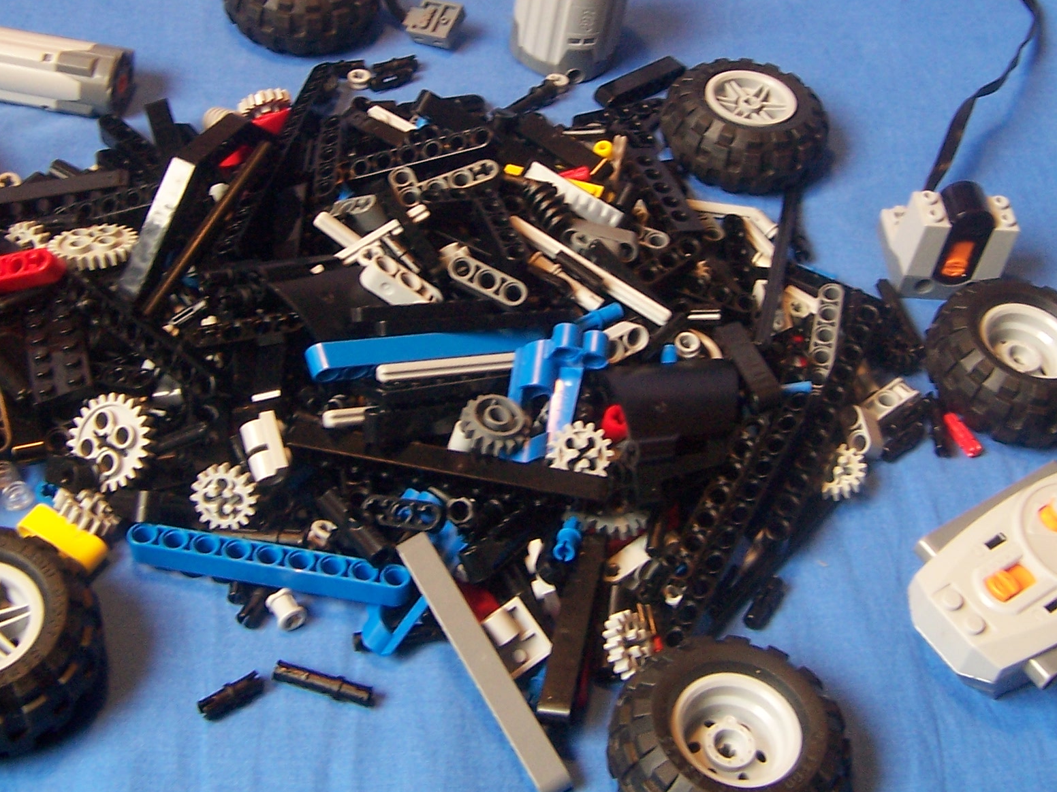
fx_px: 1496
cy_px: 263
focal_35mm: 49
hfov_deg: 38.9
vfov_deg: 29.5
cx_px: 518
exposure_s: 1/30
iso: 140
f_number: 3.4
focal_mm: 5.5
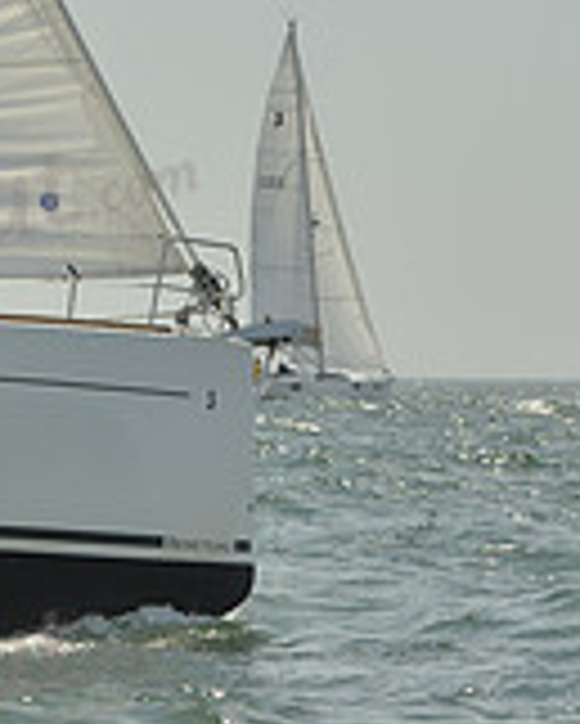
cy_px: 70
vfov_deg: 8.2
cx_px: -665
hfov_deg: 6.3
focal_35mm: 236
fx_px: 5059
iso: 200
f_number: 8
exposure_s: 1/1250
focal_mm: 70
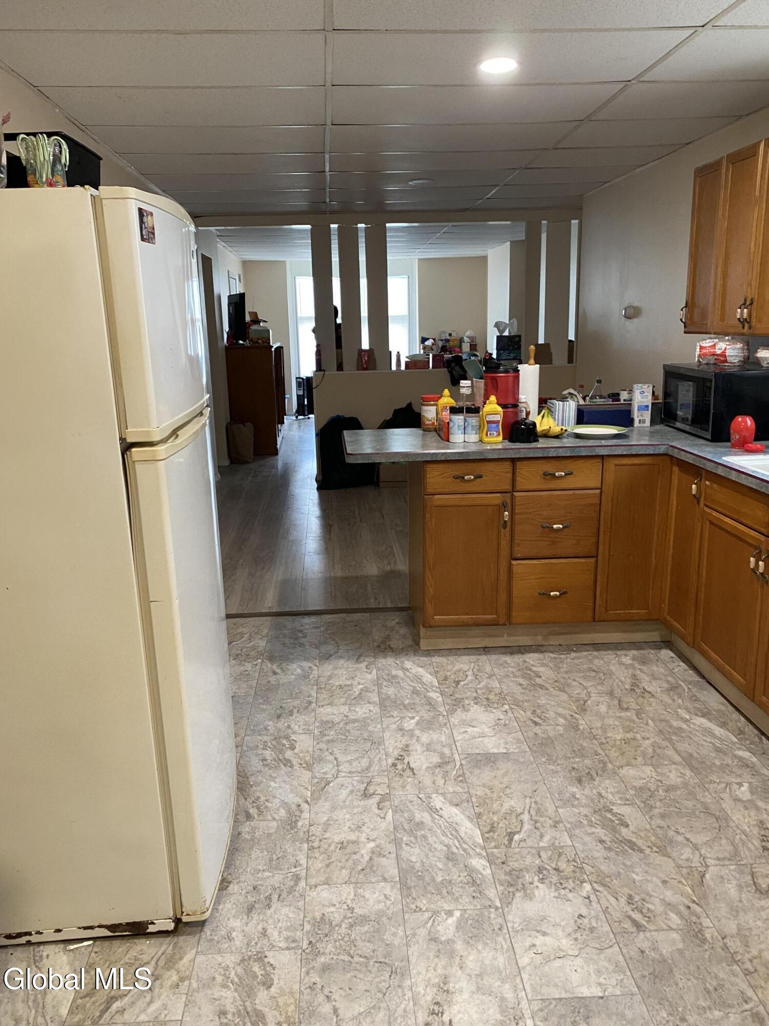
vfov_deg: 67.3
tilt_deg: -12.9
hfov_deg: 53.1
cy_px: 513
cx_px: 384
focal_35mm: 26
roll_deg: +1.6
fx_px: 770
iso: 250
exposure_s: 1/60
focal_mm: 4.25
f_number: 1.8
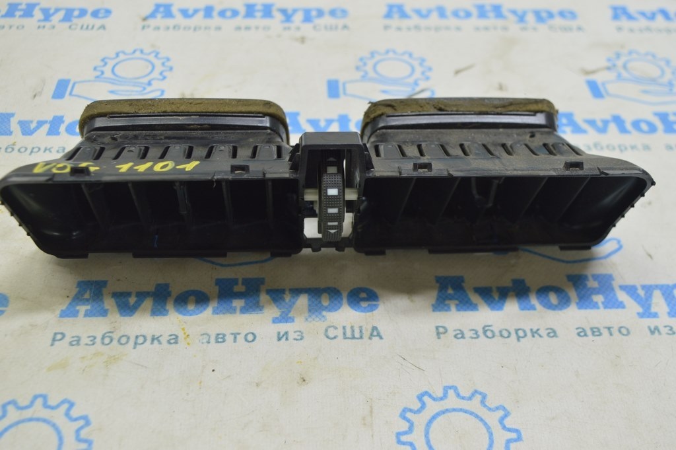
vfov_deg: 30.8
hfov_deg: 45.0
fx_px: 816
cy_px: 225
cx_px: 338
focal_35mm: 44
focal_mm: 29
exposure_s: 1/20
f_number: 5.6
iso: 400
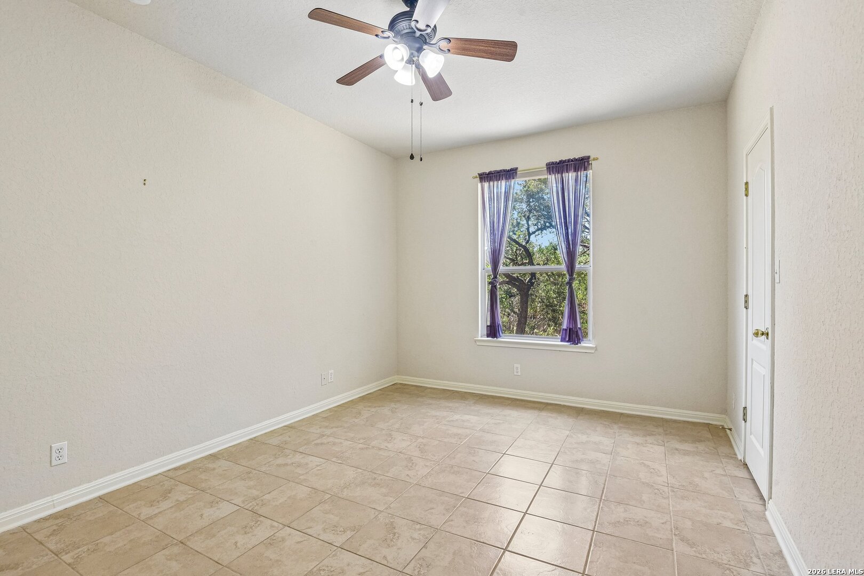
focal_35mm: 17
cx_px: 432
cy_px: 288
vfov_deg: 70.4
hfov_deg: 93.3
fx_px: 408
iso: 500
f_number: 8
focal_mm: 17
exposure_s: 1/15
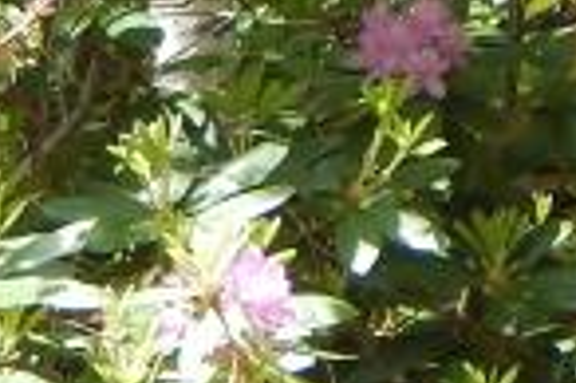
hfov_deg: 3.3
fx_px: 9925
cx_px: 107
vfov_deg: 2.2
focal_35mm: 621
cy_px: 501
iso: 125
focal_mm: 15.3
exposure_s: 1/125
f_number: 4.3
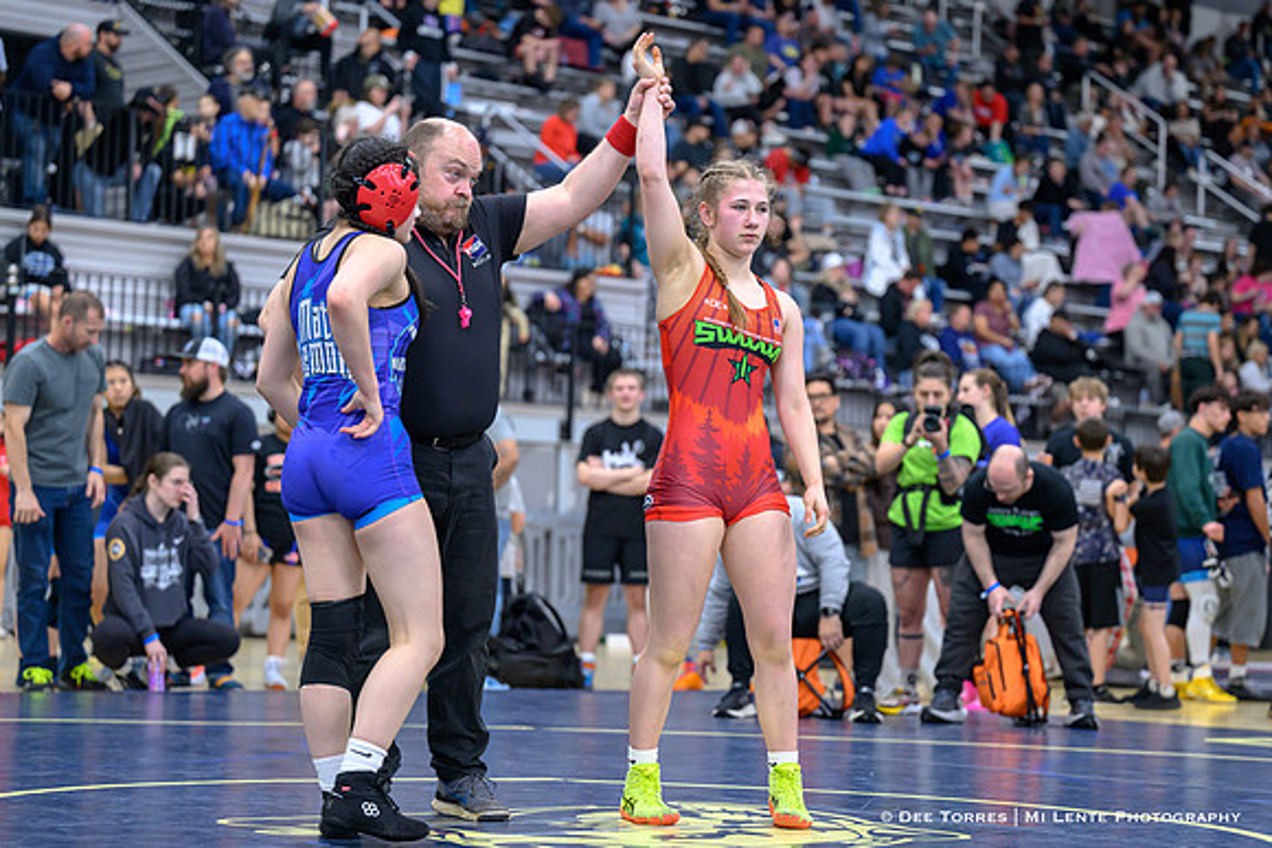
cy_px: 444
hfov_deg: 22.5
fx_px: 3202
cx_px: 704
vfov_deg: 15.1
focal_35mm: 91
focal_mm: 81
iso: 3200
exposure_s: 1/800
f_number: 2.8
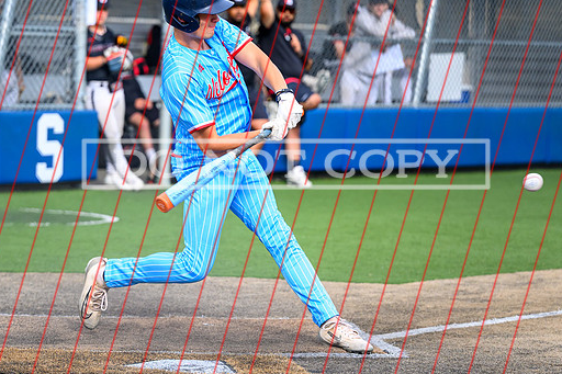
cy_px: 164
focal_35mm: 166
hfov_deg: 12.4
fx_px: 2590
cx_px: 188
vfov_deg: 8.3
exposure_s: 1/3200
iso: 640
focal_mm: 103
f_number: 2.8
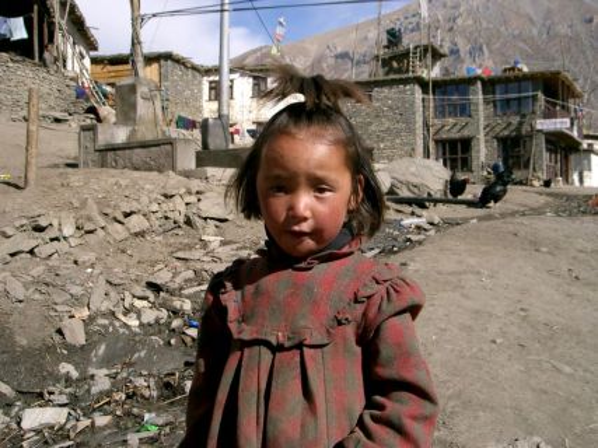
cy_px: 224
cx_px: 299
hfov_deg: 47.9
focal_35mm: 39
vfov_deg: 36.8
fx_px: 674
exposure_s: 1/800
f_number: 4.8
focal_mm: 8
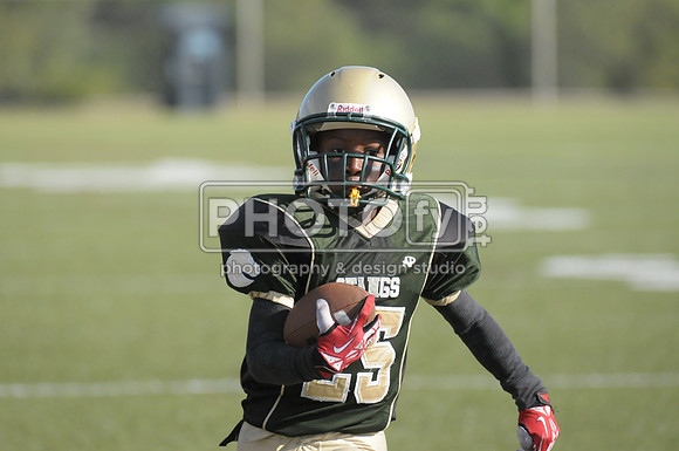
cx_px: 340
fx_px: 7628
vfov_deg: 3.4
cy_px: 226
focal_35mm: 405
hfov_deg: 5.1
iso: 1600
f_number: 4
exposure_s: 1/6400
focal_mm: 270
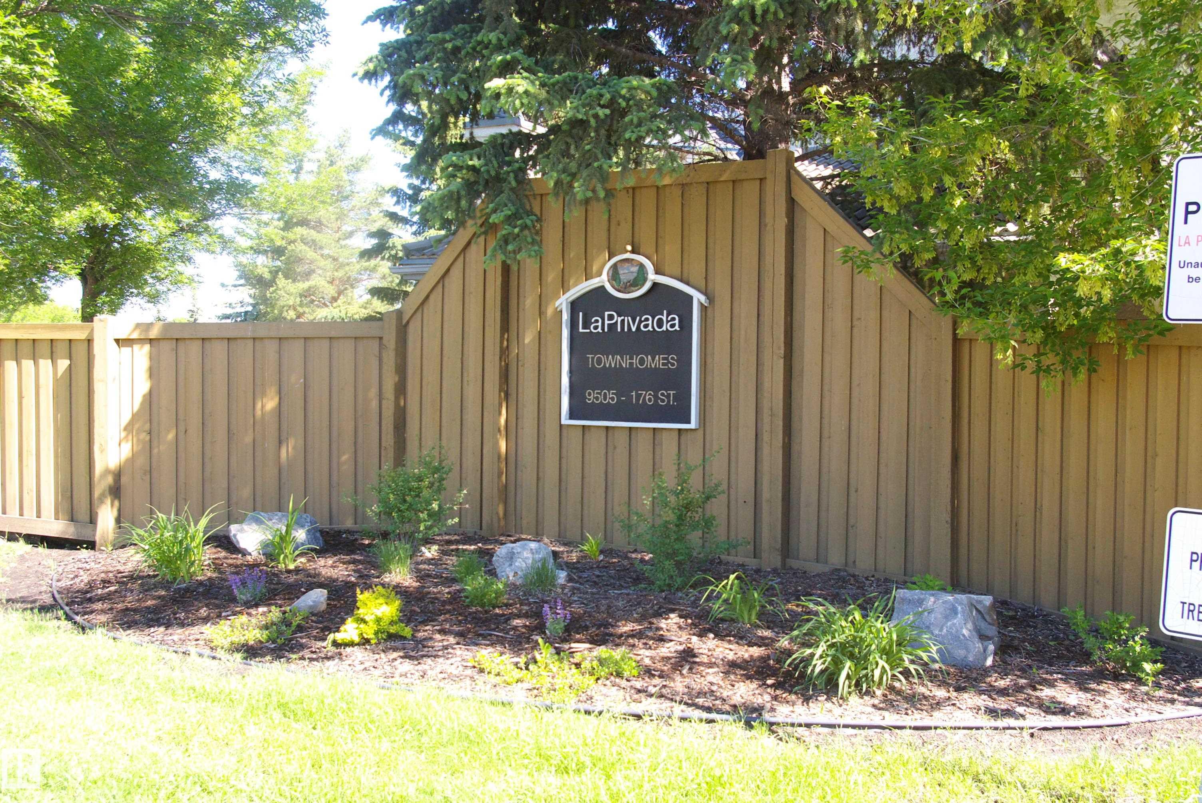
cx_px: 601
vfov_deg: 36.9
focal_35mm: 36
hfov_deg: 53.1
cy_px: 402
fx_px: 1202
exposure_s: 1/180
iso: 800
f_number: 9.5
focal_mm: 24
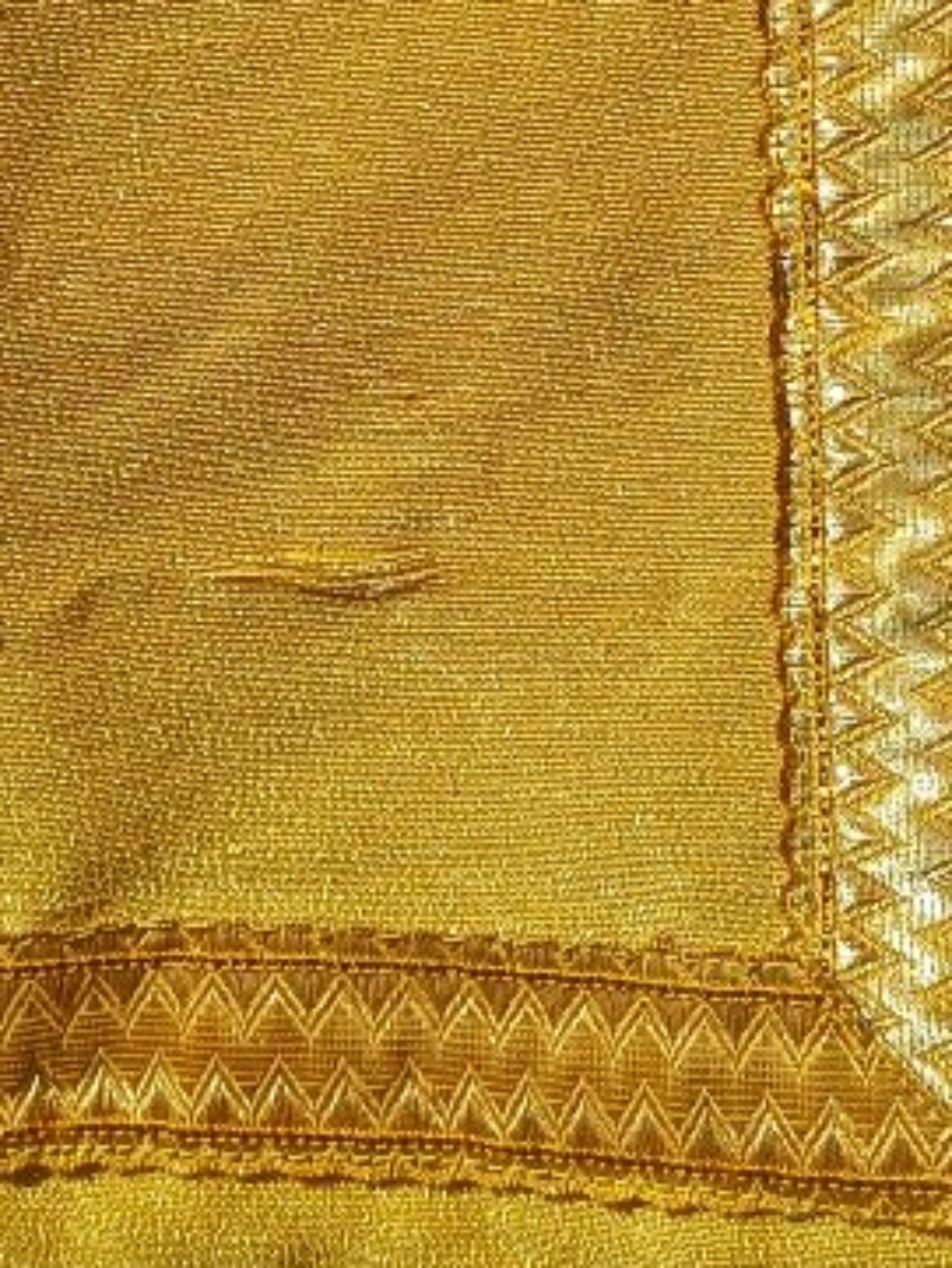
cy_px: 299
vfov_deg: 23.3
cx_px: 397
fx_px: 3042
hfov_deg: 17.8
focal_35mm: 83
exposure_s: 1/1919
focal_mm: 4.65
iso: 50
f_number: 1.8
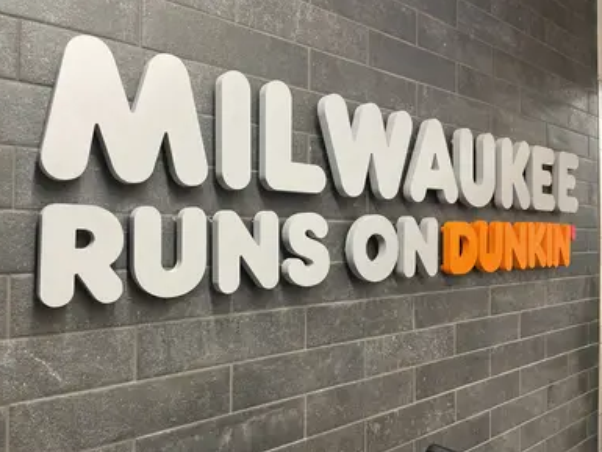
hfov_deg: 65.3
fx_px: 470
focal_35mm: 27
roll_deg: -0.7
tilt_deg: +0.9
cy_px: 231
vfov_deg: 51.4
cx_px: 291
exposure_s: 1/60
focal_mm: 4.2
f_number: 1.6
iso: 64
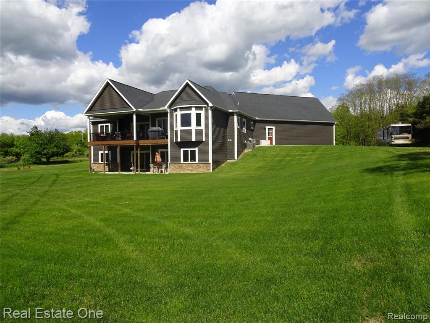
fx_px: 298
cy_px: 162
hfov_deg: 71.6
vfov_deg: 56.8
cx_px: 215
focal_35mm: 24
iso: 80
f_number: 3.5
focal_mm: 4.1
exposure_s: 1/1250
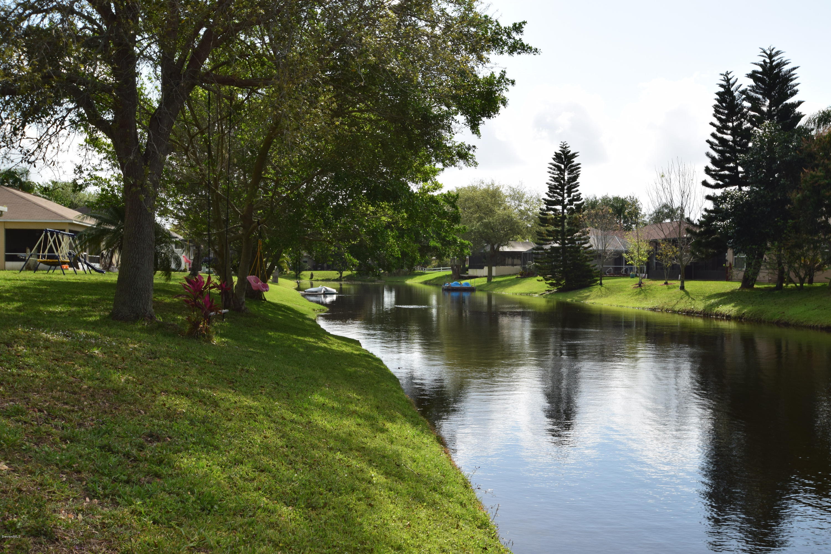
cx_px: 416
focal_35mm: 36
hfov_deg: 53.1
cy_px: 277
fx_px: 831
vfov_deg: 36.9
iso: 320
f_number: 11
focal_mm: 24
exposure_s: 1/500
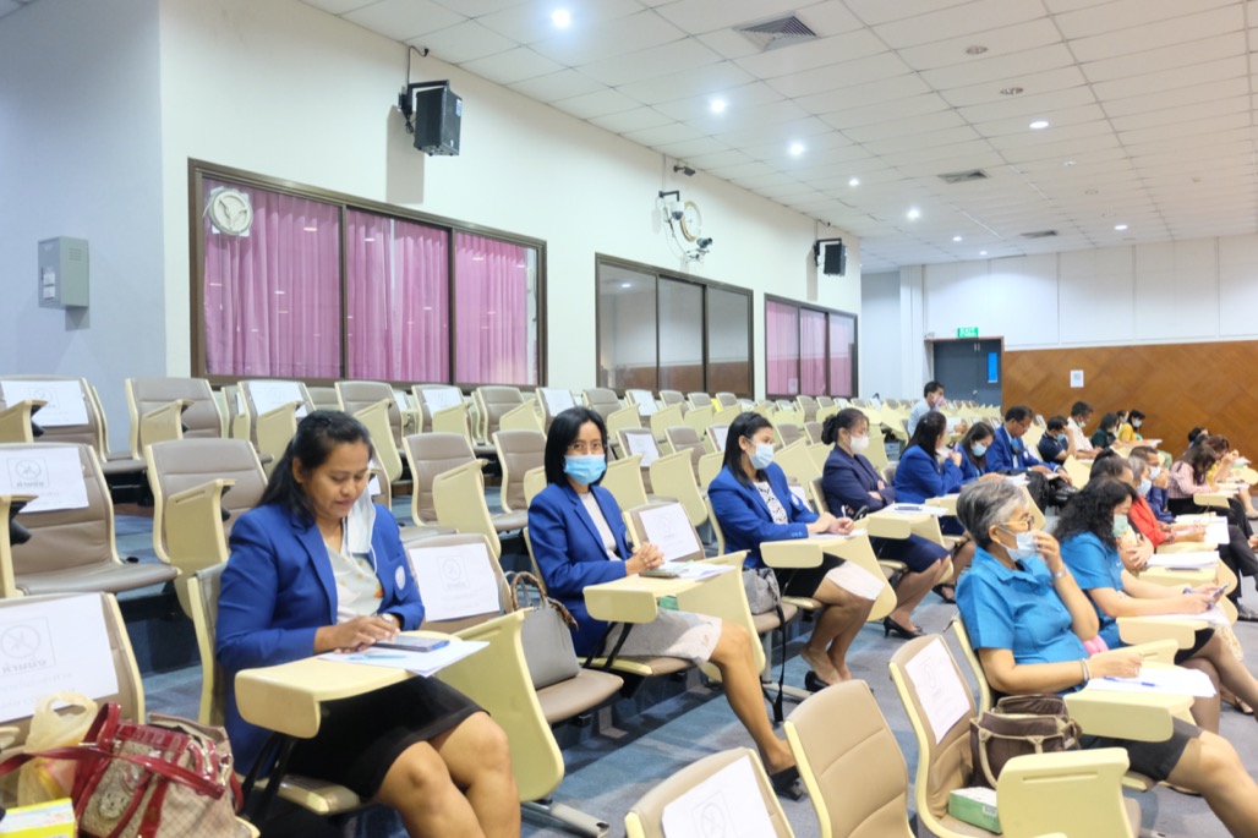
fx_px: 873
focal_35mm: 25
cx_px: 629
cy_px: 419
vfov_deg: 51.3
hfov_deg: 71.5
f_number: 3.5
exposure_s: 1/15
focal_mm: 16.7
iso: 1600
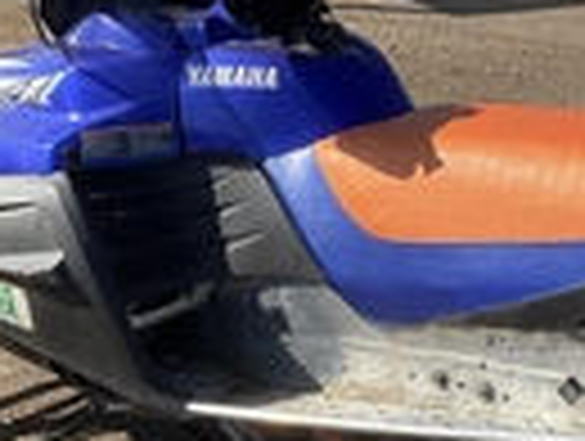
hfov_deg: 21.7
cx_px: 450
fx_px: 1507
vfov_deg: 16.7
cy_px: 220
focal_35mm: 89
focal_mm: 3
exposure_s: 1/1279
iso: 25
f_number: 1.8
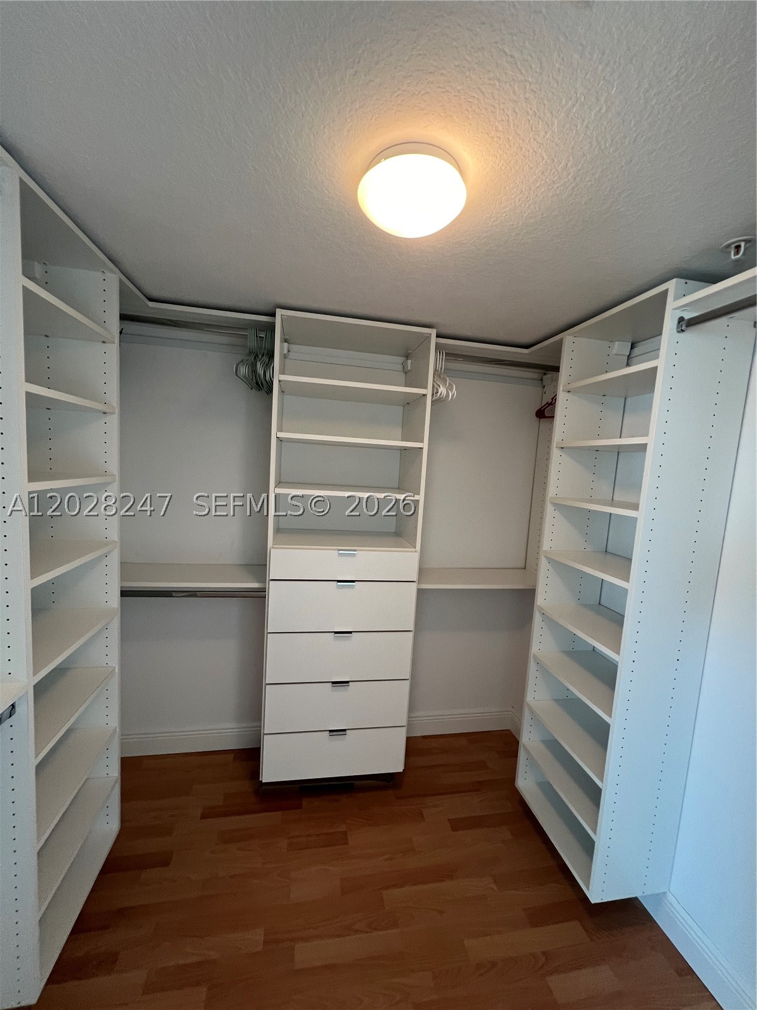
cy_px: 505
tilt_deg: -5.1
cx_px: 378
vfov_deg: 106.2
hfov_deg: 89.9
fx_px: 379
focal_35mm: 13
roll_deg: -3.2
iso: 125
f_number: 1.8
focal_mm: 1.57
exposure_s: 1/60
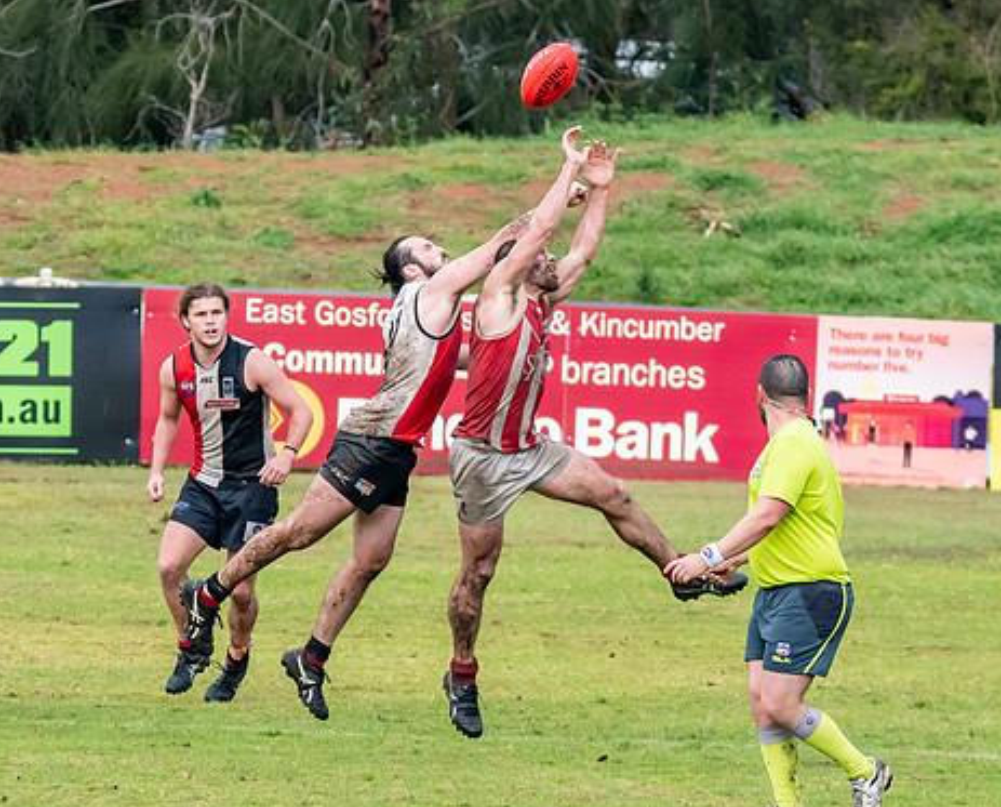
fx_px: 23825
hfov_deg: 2.4
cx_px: 456
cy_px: 408
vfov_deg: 1.9
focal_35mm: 802
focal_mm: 260
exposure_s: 1/1600
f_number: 7.1
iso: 1250
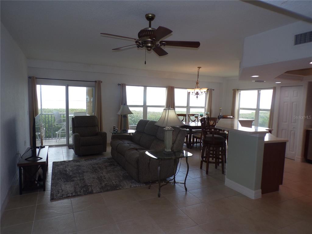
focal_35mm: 24
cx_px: 156
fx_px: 216
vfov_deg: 56.8
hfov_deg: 71.6
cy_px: 117
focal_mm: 4.3
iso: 80
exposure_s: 1/50
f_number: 4.3
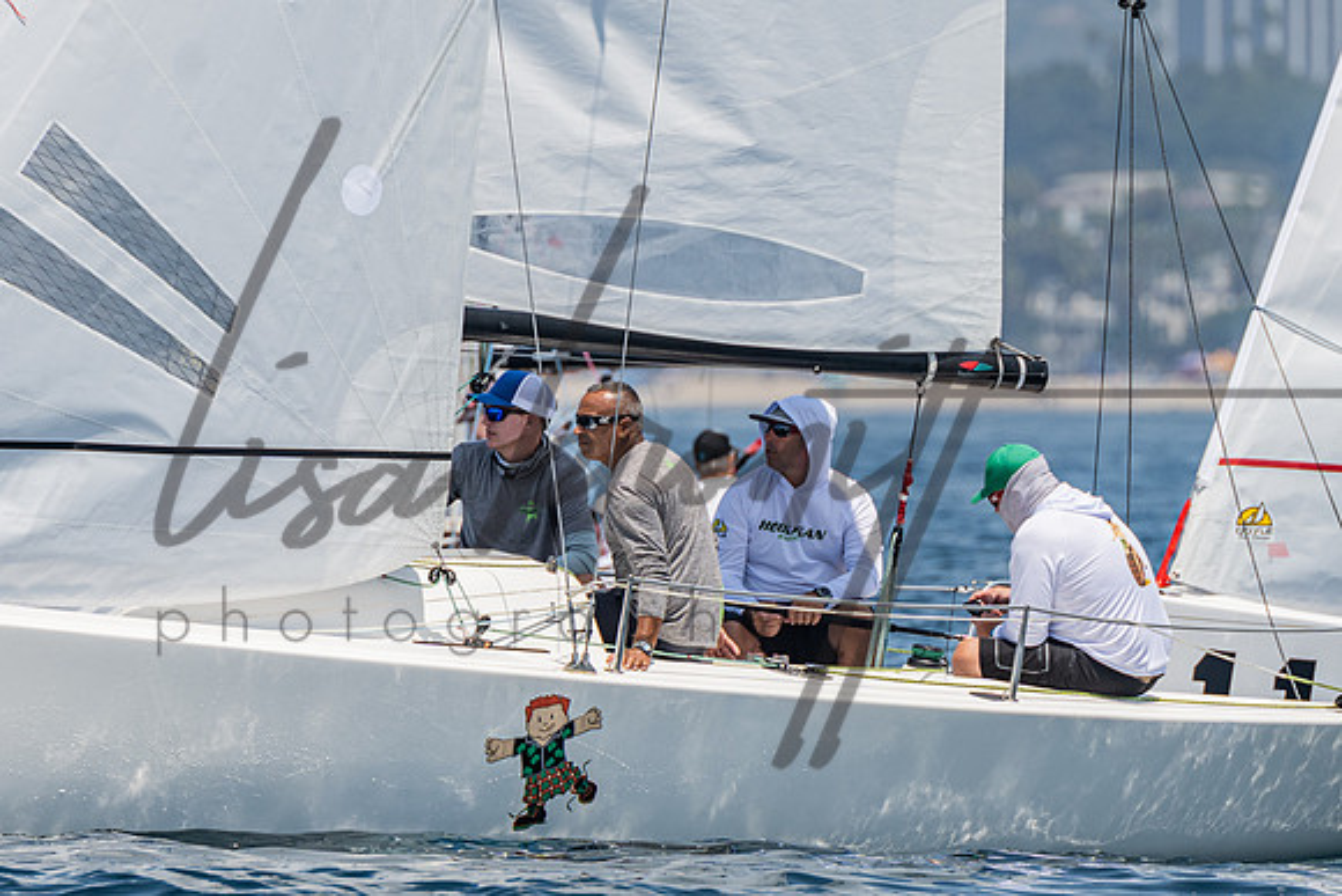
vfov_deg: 1.6
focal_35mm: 866
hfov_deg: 2.4
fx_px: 32285
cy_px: 447
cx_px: 636
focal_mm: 400
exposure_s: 1/800
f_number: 6.3
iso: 125
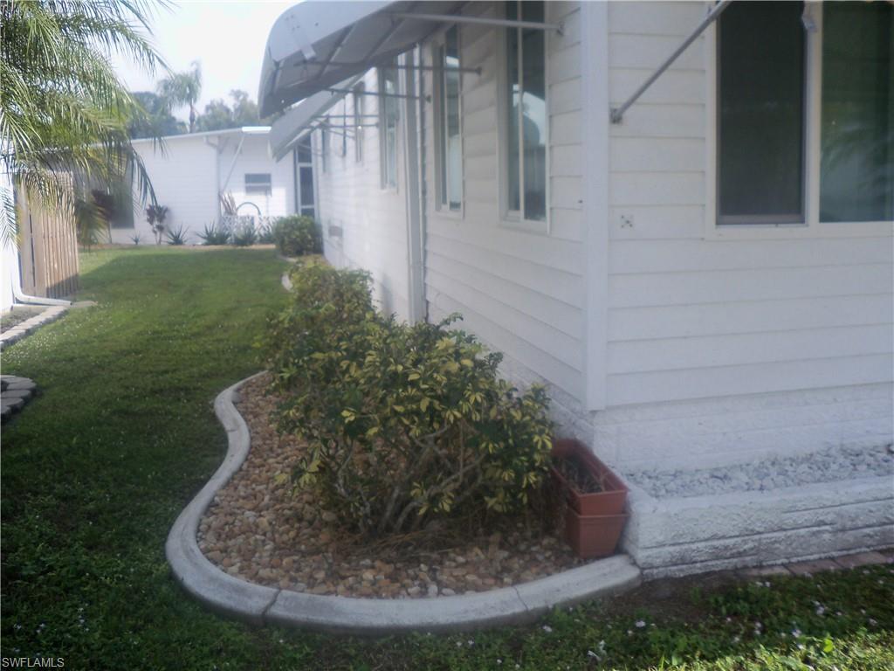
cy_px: 336
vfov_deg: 37.7
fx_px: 981
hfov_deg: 49.0
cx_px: 447
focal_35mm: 38
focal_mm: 6.3
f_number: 3.5
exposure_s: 1/320
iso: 100
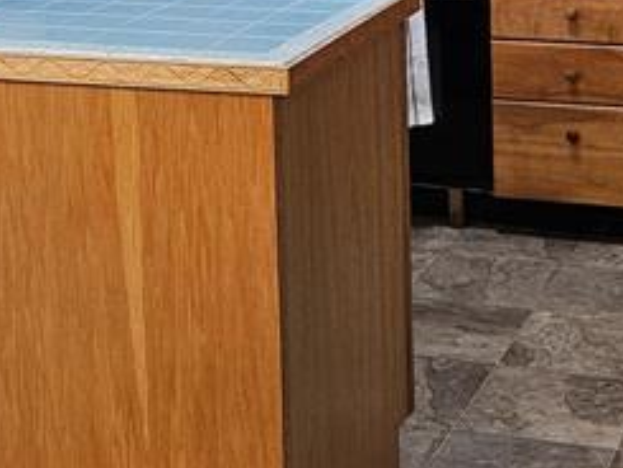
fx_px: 1729
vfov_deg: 14.9
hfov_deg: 20.4
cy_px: -79
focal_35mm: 96
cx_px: 371
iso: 250
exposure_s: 1/120
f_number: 1.8
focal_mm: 5.4
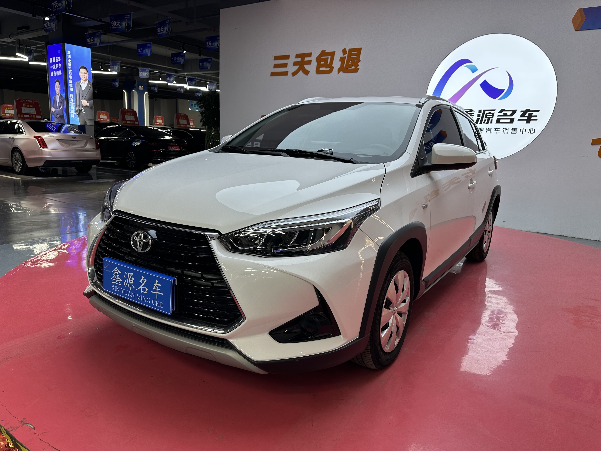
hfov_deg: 71.6
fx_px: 417
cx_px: 300
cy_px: 226
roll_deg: -1.6
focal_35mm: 24
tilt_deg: -11.3
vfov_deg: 56.8
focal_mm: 6.86
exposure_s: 1/127
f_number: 1.78
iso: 64
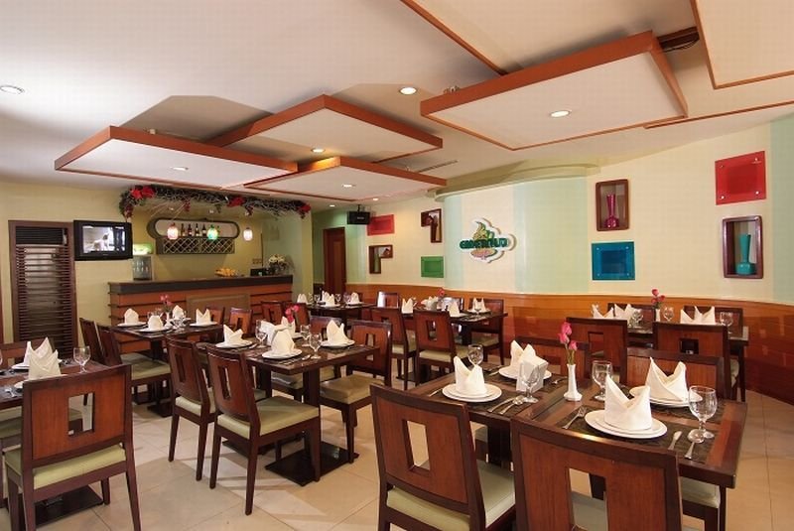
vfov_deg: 67.5
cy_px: 266
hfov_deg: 89.9
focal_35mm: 18
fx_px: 397
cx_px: 397
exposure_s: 1/10
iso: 400
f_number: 6.3
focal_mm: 12
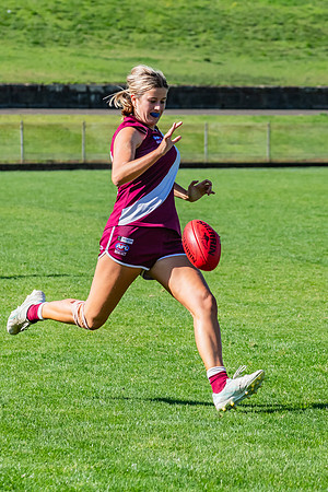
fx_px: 4396
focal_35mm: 322
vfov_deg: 6.4
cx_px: 156
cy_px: 194
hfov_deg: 4.3
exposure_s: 1/1250
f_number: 8
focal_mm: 170
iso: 800
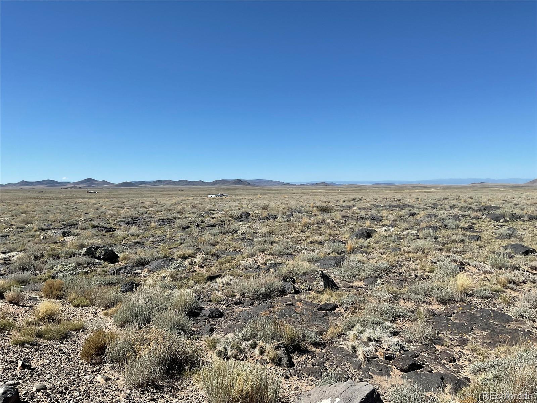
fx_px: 450
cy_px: 202
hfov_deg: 61.7
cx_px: 268
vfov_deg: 48.2
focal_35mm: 29
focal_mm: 3
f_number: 1.8
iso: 16
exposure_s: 1/2538
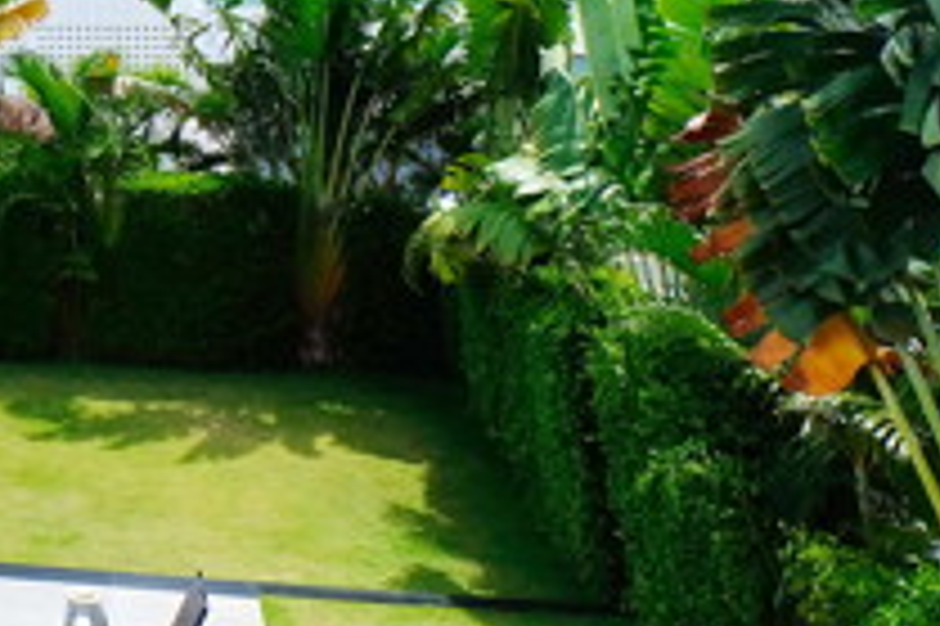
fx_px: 1800
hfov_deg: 24.3
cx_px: -387
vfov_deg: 18.1
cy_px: -239
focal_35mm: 69
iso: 400
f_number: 14
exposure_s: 1/400
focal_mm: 16
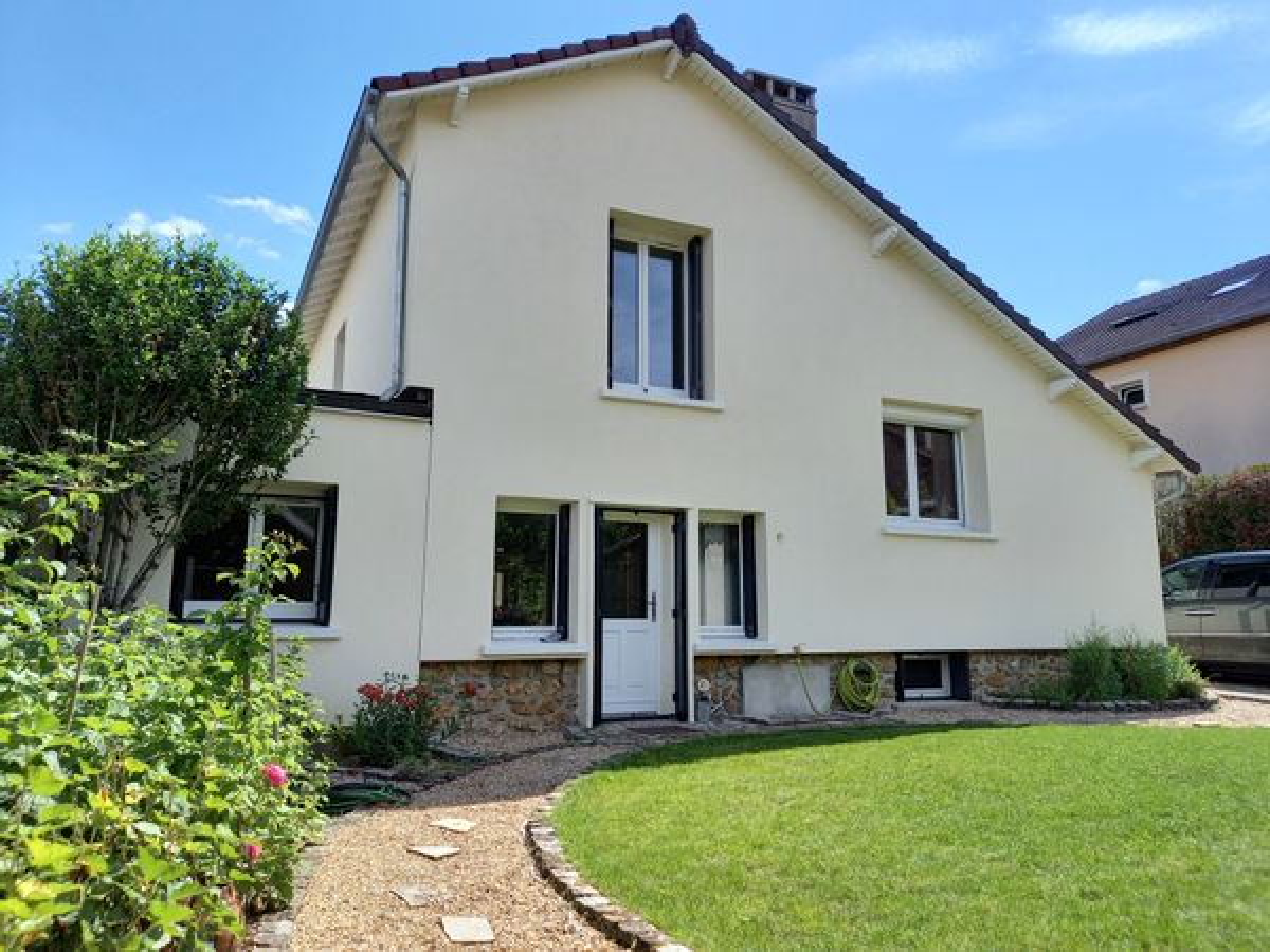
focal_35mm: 25
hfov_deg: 69.4
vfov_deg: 54.9
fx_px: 917
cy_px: 476
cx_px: 635
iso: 50
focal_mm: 4.6
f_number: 2
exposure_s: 1/695
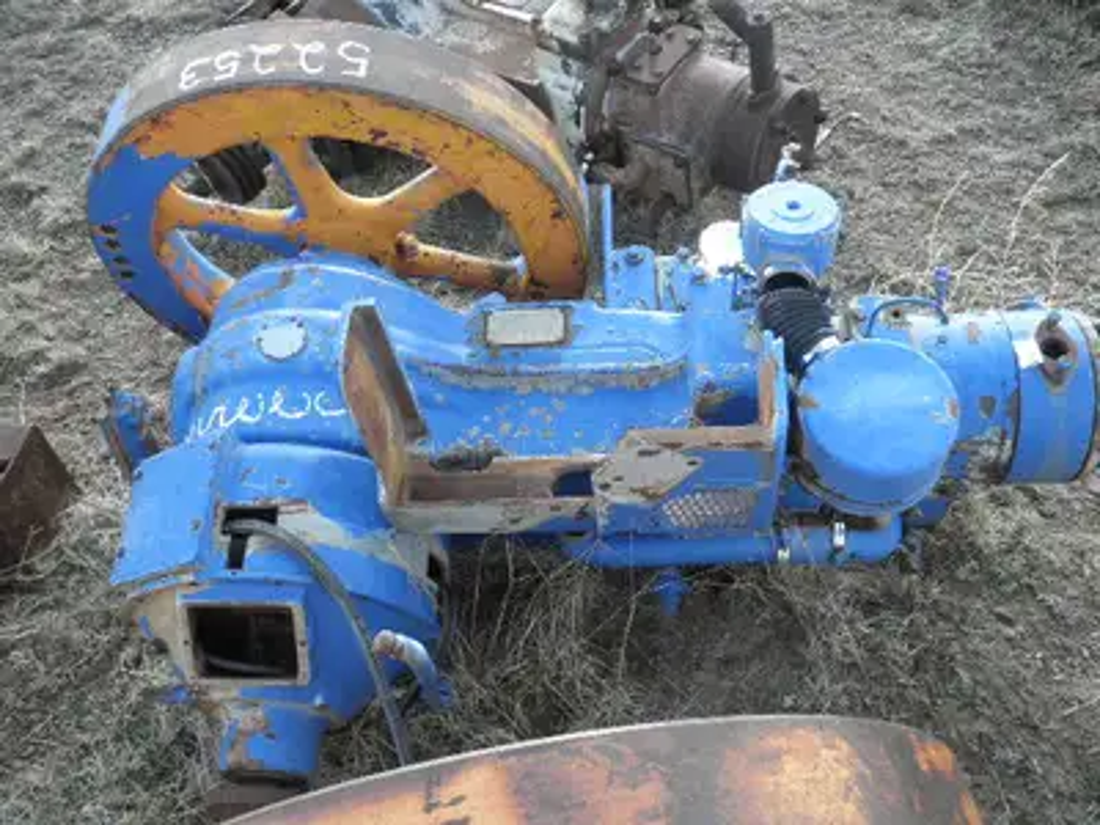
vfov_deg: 40.7
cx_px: 550
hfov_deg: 52.6
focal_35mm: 35
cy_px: 412
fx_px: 1112
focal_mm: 6.1
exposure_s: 1/125
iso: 64
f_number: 3.2
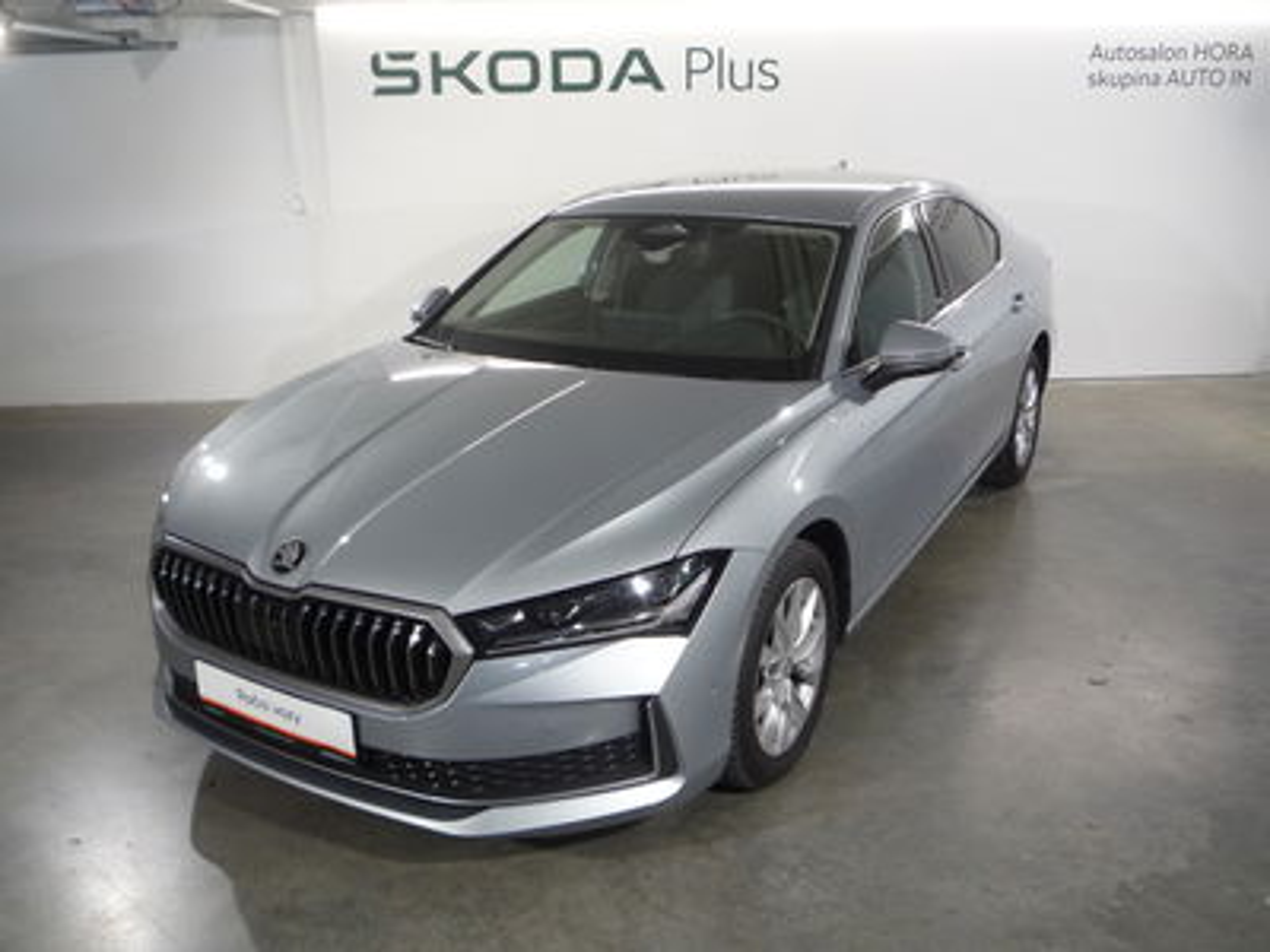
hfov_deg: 60.0
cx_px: 635
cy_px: 476
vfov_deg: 46.8
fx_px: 1101
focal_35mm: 30
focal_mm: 5.2
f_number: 3.3
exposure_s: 1/30
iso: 160
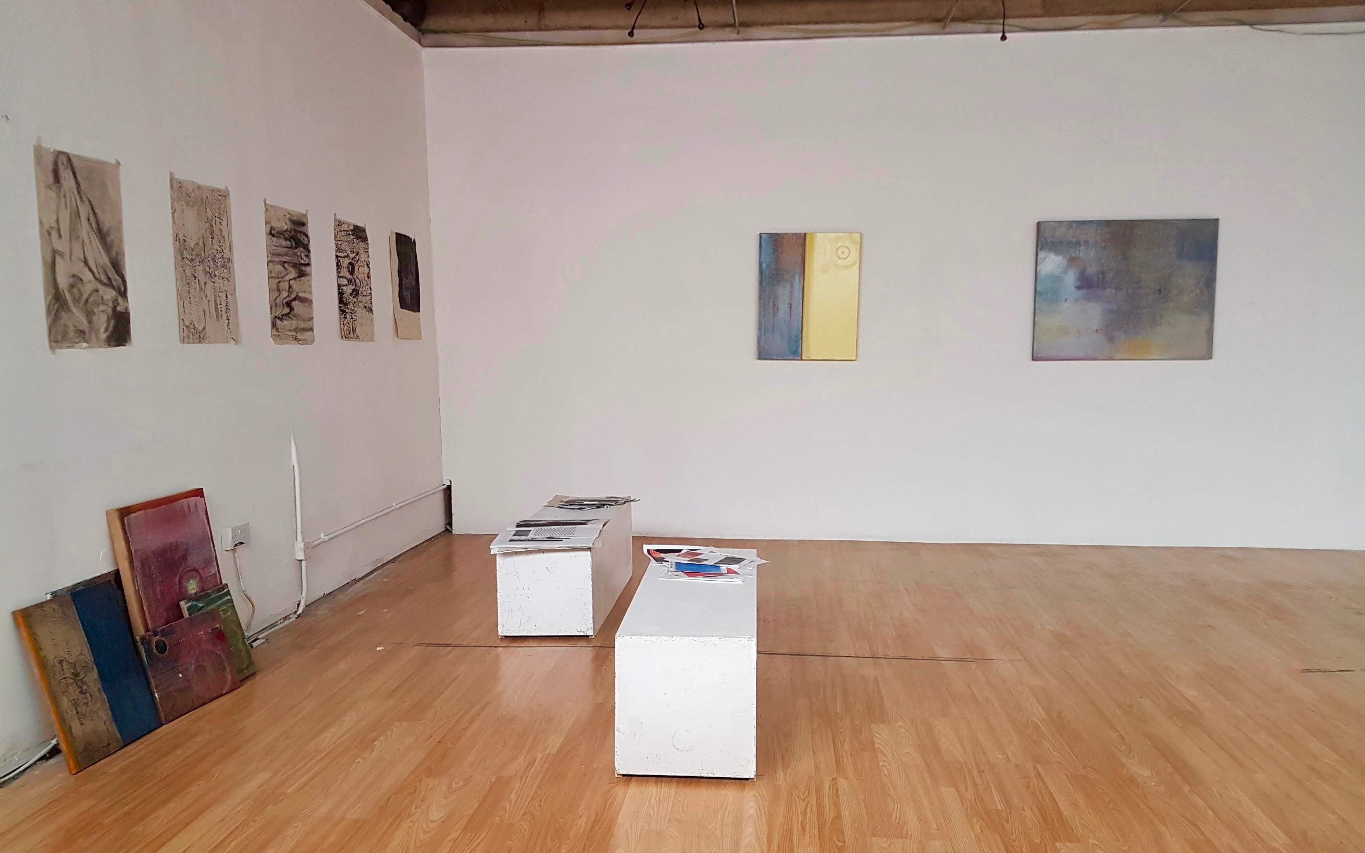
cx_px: 690
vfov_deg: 44.5
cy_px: 474
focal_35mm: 28
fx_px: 1042
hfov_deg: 66.5
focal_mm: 4.2
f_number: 1.7
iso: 100
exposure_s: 1/50
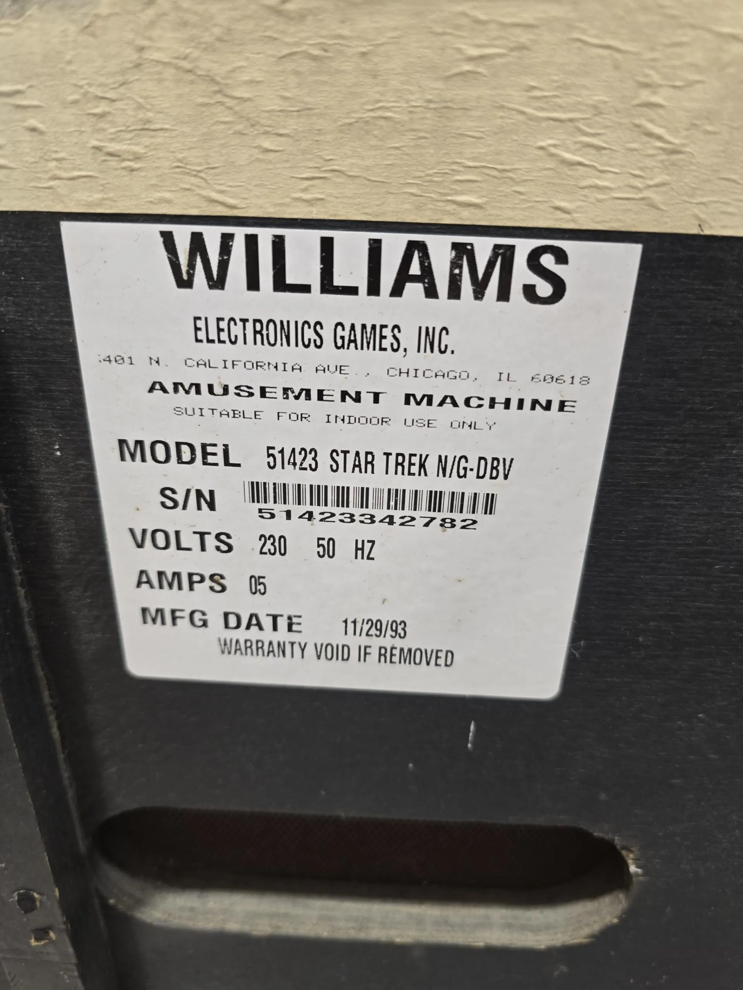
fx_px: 658
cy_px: 495
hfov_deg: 58.9
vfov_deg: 73.9
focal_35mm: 23
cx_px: 372
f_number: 1.7
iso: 160
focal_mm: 6.3
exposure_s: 1/100
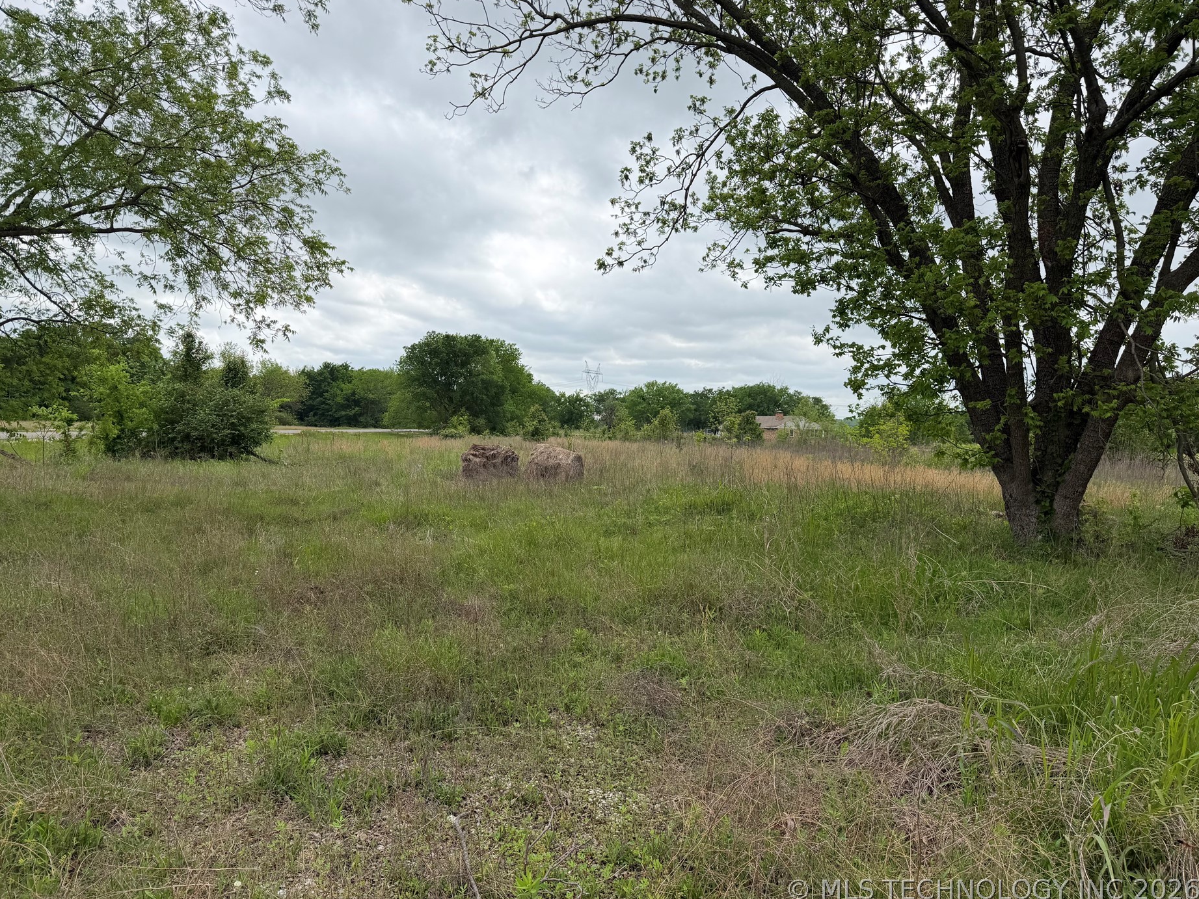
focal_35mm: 25
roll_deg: -1.8
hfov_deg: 69.4
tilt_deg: -1.3
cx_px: 582
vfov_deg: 54.9
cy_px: 443
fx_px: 866
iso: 80
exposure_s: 1/3759
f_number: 1.78
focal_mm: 6.76
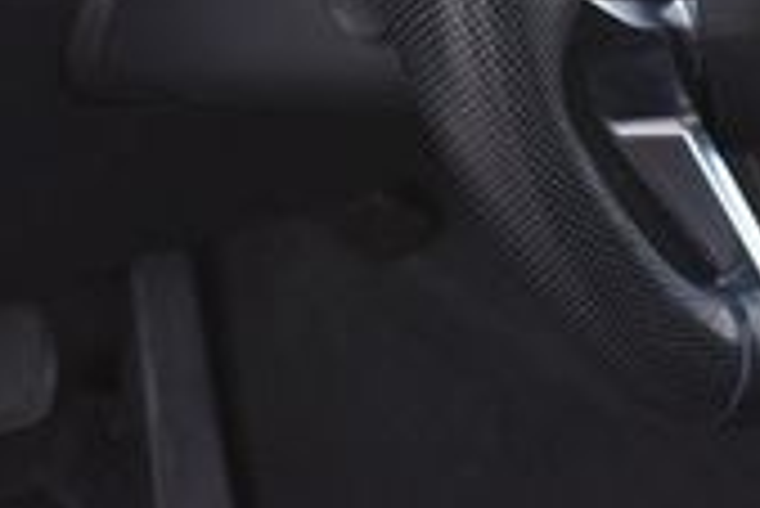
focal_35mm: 102
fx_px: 2155
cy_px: -218
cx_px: 562
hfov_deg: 19.9
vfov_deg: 12.8
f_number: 3.5
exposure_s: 1/200
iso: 800
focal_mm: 18
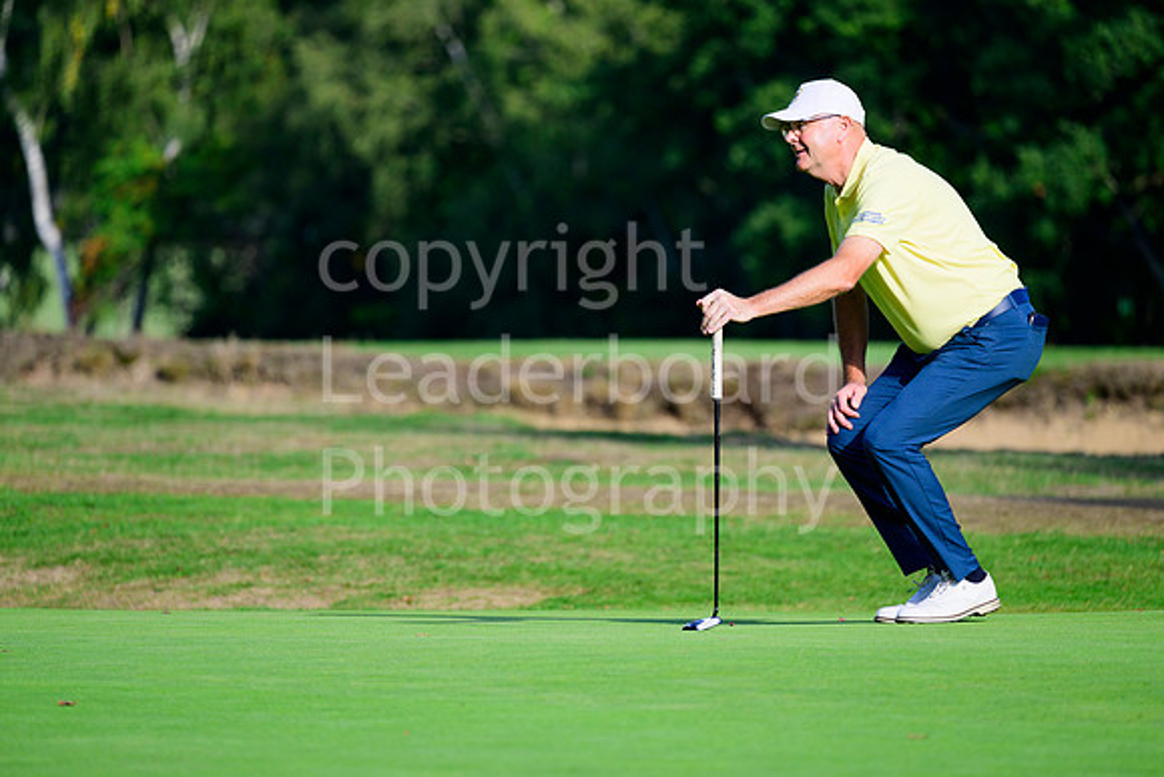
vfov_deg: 4.6
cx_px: 582
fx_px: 9702
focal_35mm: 300
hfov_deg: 6.9
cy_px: 388
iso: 640
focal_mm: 300
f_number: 5.6
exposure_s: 1/2500
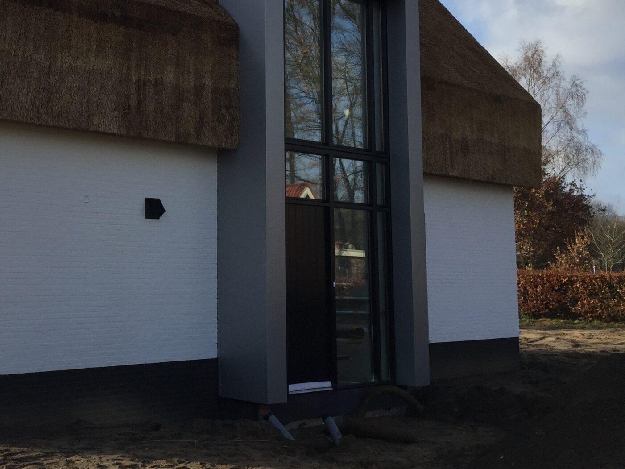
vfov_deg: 27.3
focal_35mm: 53
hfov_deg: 35.0
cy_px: 133
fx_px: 957
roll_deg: -1.5
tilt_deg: +7.4
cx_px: 121
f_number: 2.2
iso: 32
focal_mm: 4.15
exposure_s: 1/1364
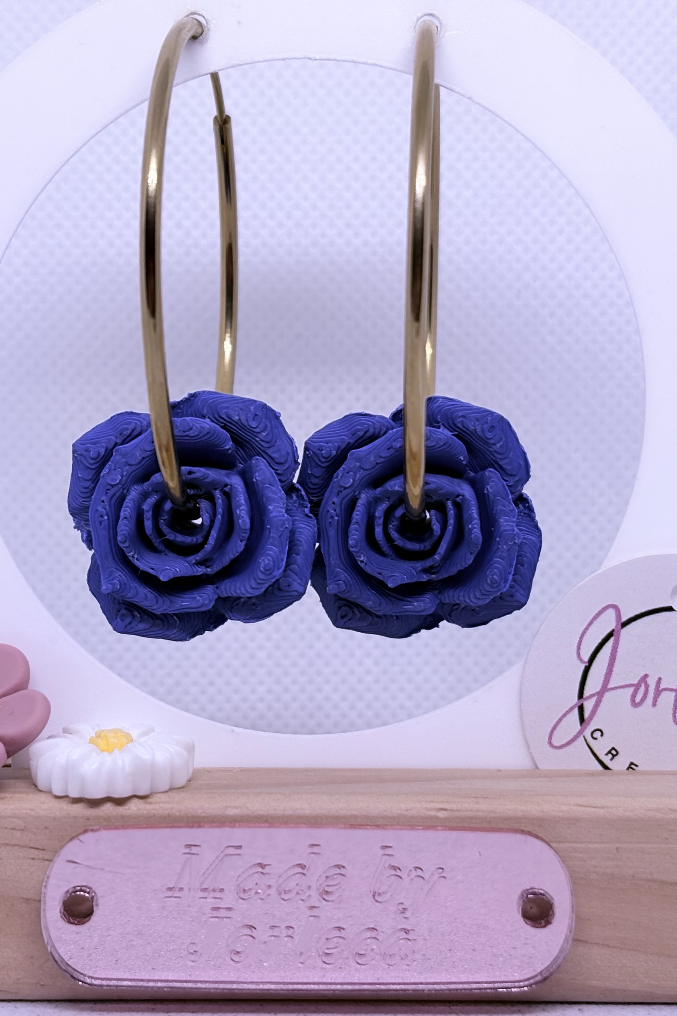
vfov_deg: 27.7
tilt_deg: -4.6
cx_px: 317
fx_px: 2059
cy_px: 512
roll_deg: -0.3
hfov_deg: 18.7
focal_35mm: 73
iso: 40
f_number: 1.6
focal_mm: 5.96
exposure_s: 1/348
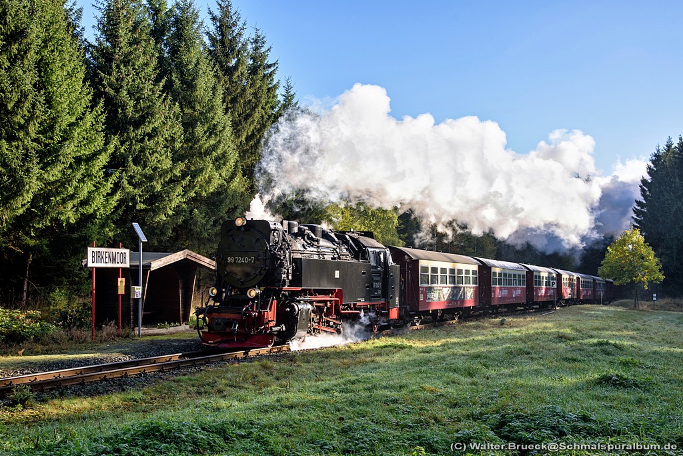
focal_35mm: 48
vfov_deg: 28.1
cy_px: 228
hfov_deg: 41.1
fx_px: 911
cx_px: 342
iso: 400
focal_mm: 48
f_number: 6.3
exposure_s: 1/640
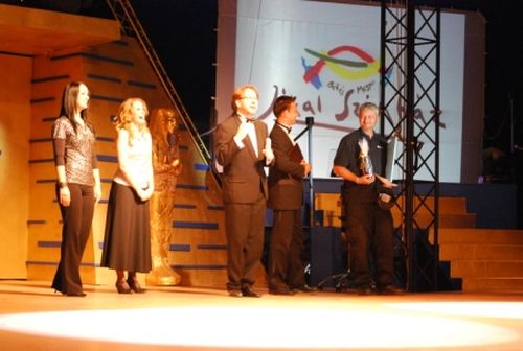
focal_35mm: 93
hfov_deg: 21.9
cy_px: 176
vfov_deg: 14.8
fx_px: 1354
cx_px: 262
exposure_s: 1/25
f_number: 4.2
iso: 1600
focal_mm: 62
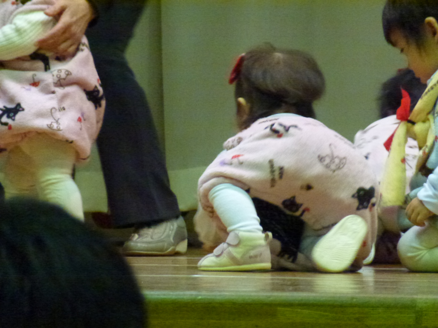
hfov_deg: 5.2
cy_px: 164
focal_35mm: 384
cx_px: 219
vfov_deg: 3.9
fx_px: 4859
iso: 1600
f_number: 5.9
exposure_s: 1/30
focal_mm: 68.8
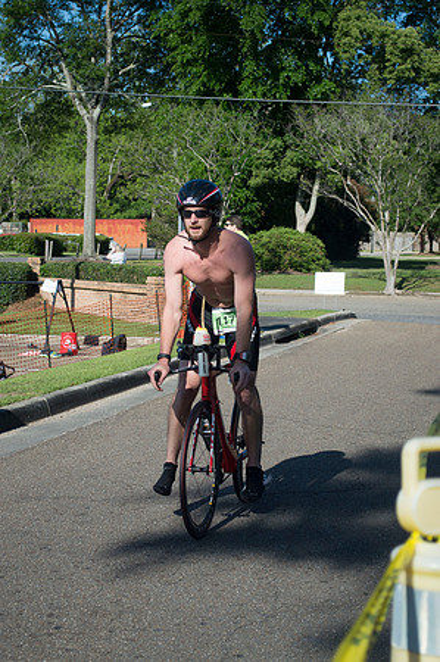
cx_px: 220
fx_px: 1323
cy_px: 331
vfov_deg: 28.1
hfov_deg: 18.9
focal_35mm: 72
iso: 400
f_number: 6.3
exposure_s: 1/1600
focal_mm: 48
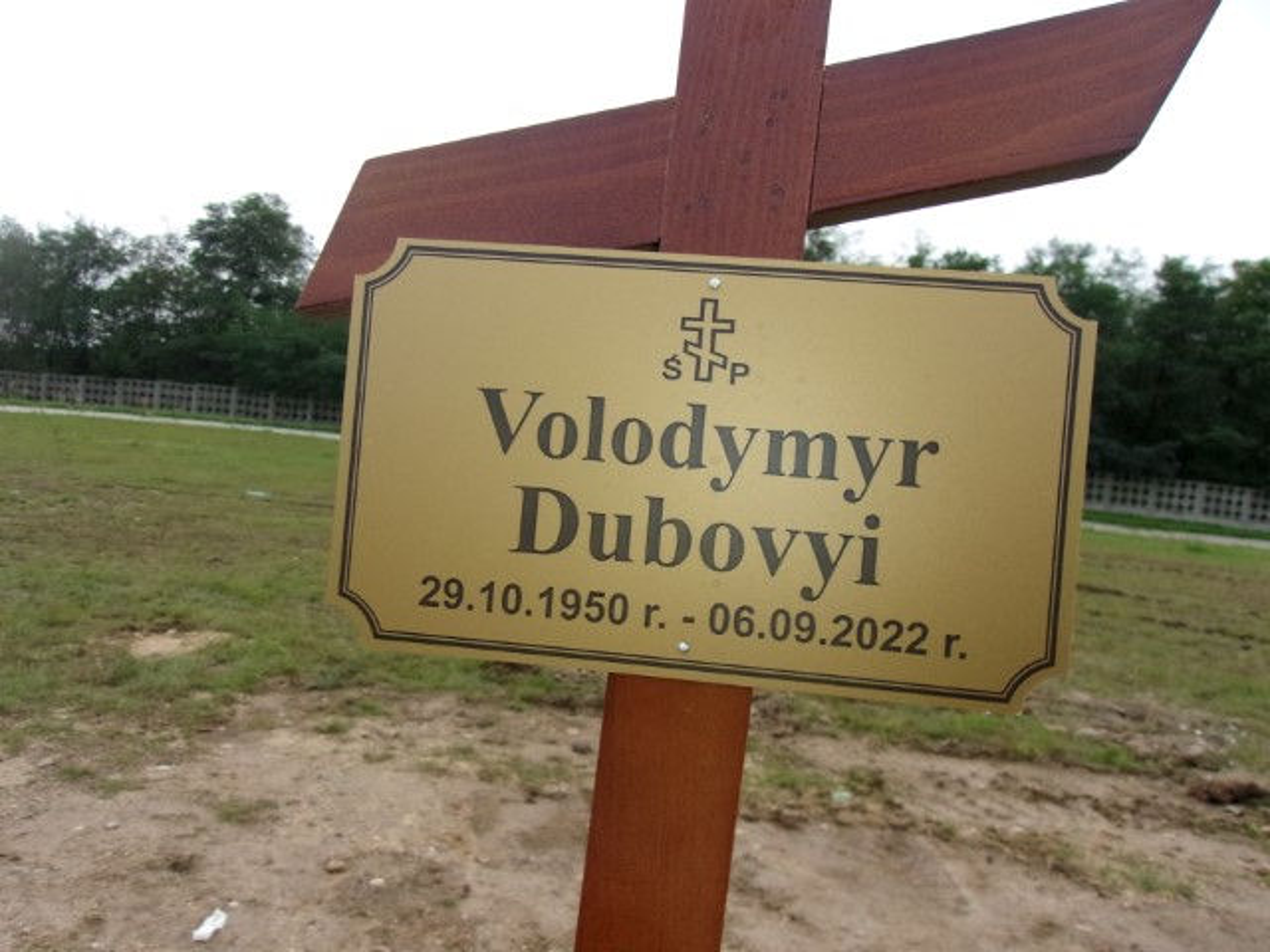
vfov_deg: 51.4
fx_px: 991
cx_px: 635
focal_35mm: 27
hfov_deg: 65.3
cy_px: 476
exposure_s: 1/100
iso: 200
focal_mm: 4.9
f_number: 10.4
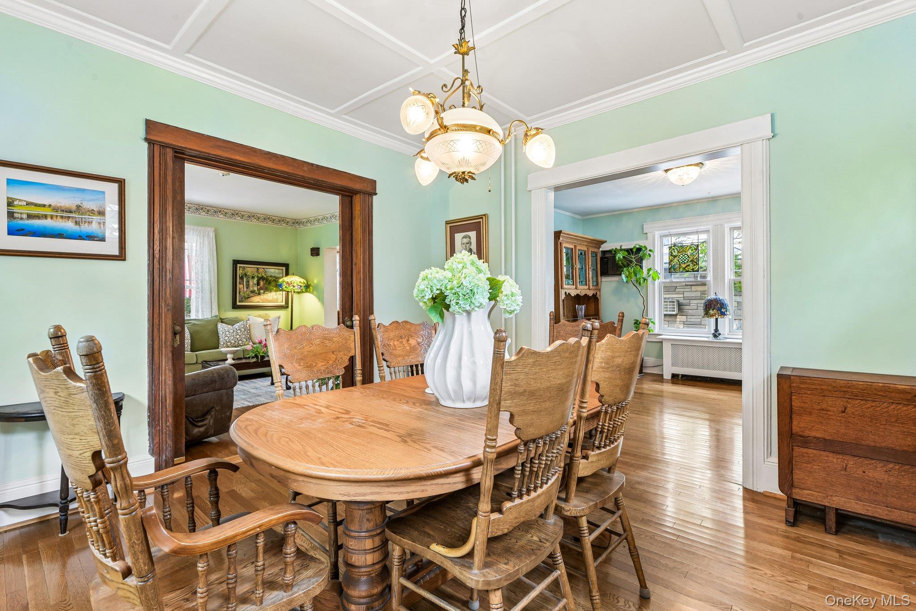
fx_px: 407
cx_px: 458
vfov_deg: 73.7
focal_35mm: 16
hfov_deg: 96.7
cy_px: 306
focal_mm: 16
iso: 250
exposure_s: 1/5
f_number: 9
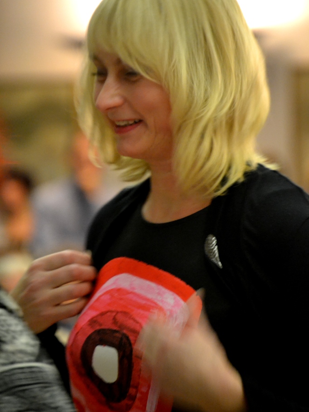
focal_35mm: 303
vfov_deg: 6.5
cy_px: 186
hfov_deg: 4.9
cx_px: 154
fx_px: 3602
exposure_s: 1/50
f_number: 5.6
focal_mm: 185
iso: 3200
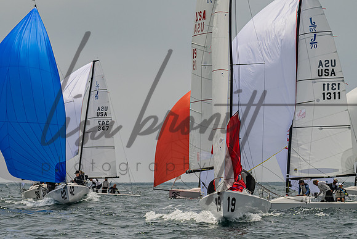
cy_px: 162
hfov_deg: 6.9
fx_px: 2978
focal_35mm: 300
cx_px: 177
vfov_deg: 4.6
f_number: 6.3
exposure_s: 1/3200
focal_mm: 160
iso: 400
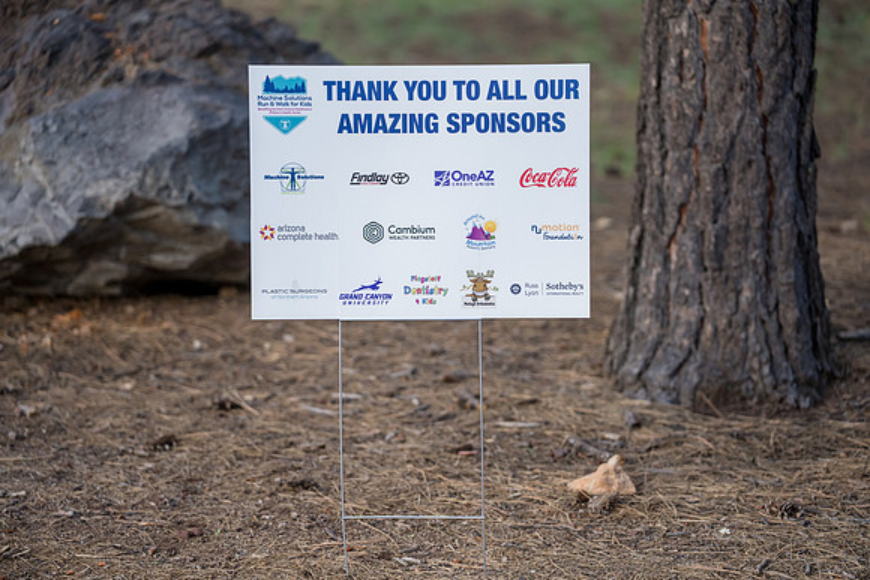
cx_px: 435
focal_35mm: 129
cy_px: 290
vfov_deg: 10.6
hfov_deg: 15.9
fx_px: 3123
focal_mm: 129.2
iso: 1250
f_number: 2.8
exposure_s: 1/2500
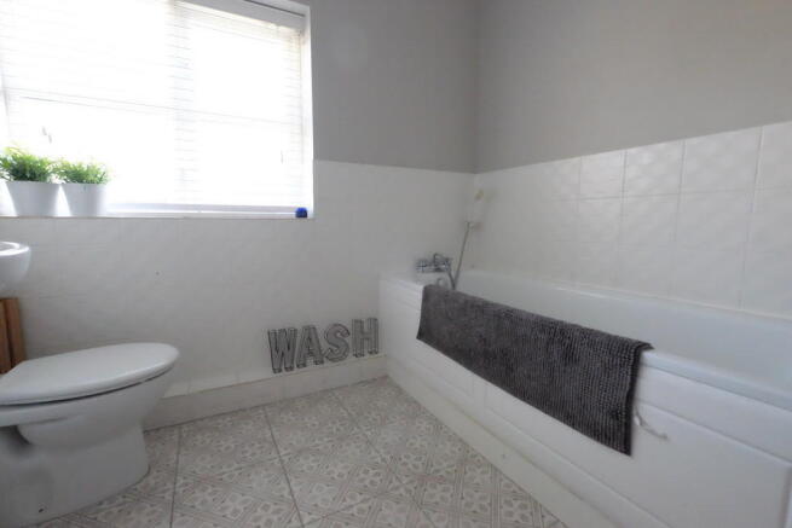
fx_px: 330
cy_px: 264
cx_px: 396
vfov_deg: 77.4
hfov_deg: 100.4
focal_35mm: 15
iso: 12800
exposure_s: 1/350
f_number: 7.1
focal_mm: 10
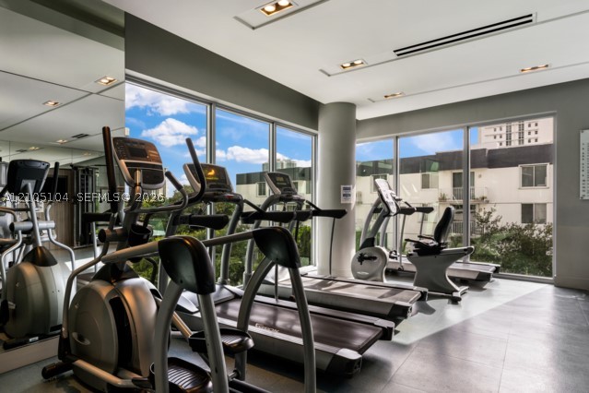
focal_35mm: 20
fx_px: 332
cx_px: 294
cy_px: 196
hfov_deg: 83.1
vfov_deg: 61.2
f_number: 11
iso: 200
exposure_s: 1/13
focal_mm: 20.3
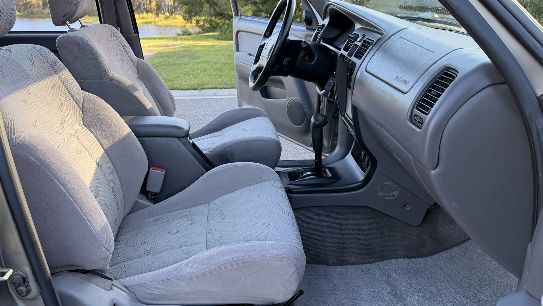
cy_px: 138
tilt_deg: -16.2
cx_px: 223
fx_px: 461
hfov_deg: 60.6
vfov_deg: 36.6
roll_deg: +1.6
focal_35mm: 32
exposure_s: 1/435
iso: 100
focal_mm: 6.76
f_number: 1.78
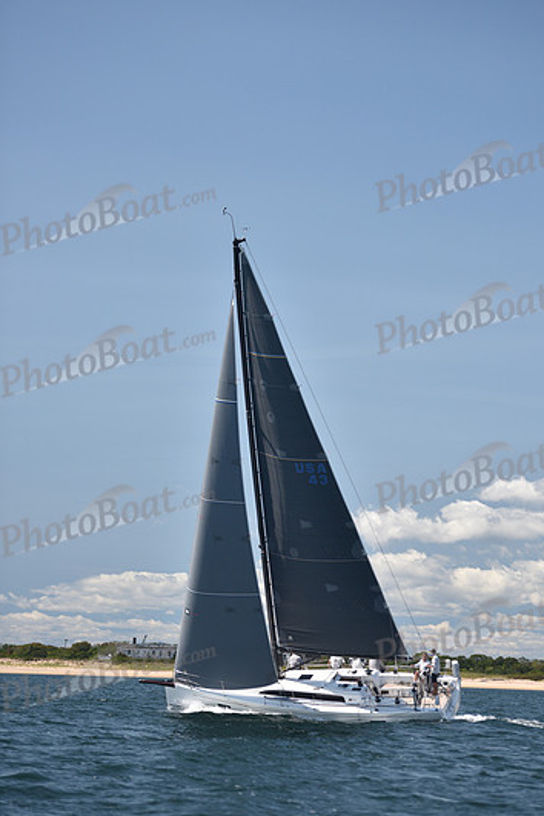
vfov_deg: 19.1
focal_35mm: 107
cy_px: 416
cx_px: 296
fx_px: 2425
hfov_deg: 12.8
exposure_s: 1/2000
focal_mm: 98
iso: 250
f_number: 2.8
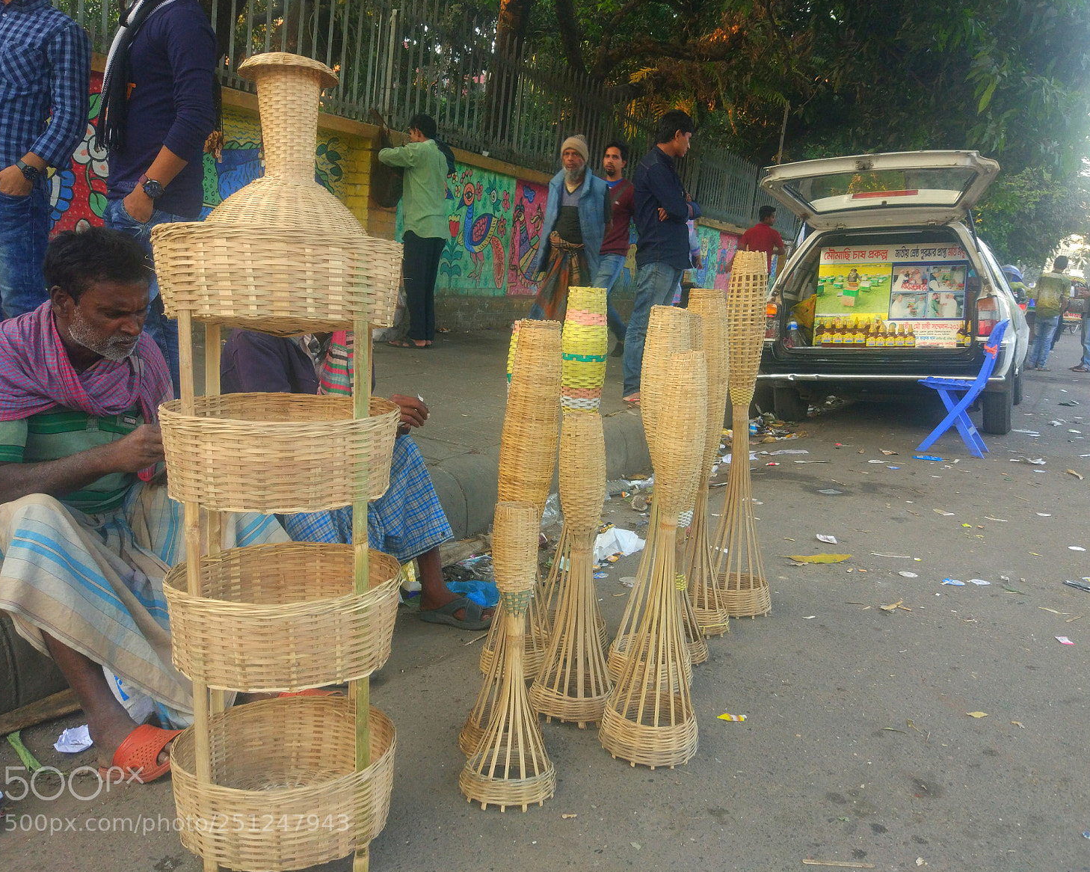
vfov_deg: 48.5
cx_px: 556
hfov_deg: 58.8
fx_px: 968
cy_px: 433
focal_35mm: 30
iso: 159
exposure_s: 1/50
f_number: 2
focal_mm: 4.26
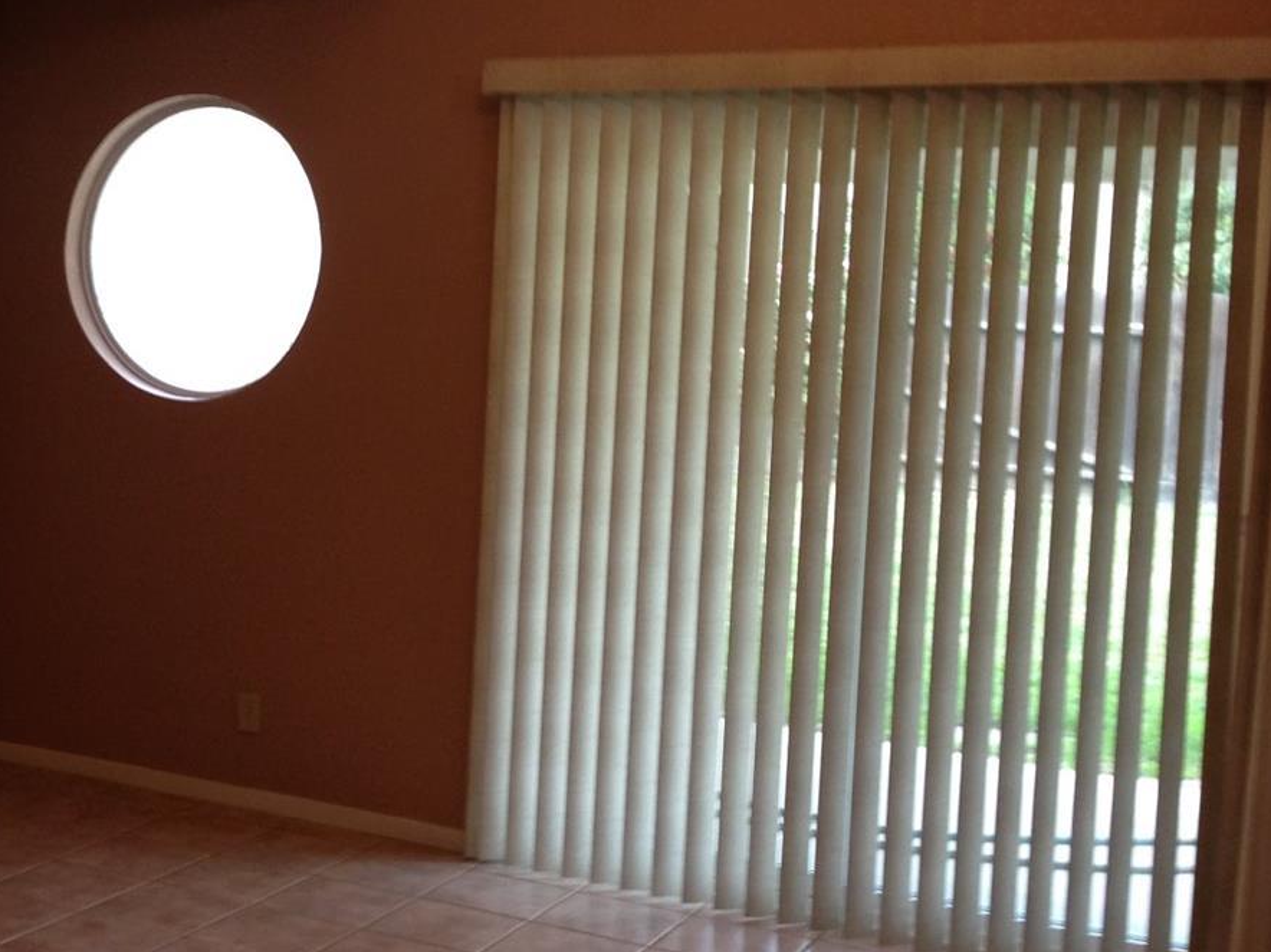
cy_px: 406
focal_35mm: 56
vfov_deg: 26.0
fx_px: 2055
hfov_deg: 33.4
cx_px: 265
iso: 100
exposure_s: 1/20
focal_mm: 4.12
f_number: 2.4
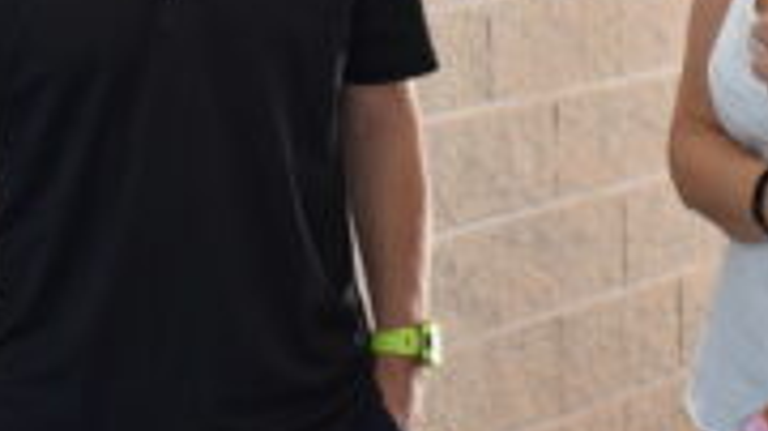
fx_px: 2437
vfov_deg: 9.9
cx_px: 363
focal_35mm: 120
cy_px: -137
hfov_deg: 17.9
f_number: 5.6
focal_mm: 23
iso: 400
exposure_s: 1/125
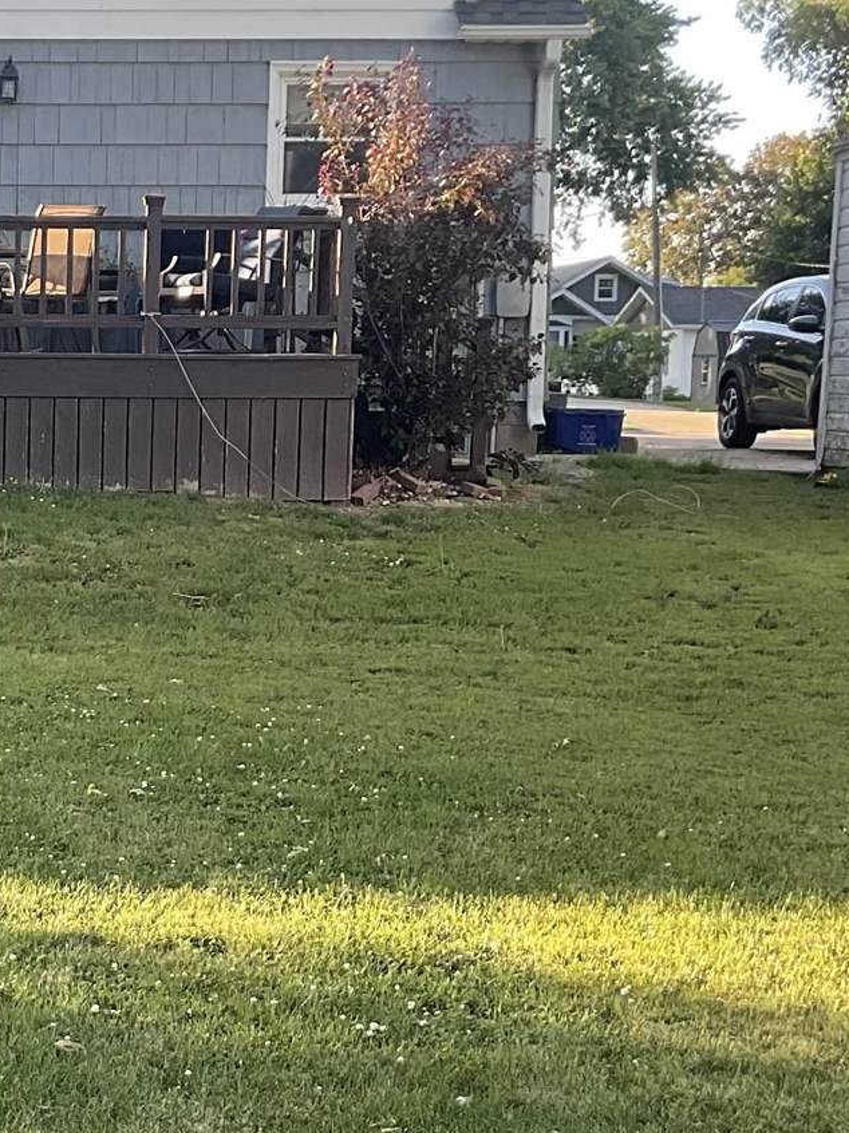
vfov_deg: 24.7
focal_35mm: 79
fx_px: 2585
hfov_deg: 17.9
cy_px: 696
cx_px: -122
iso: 20
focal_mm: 3
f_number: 1.8
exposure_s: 1/120
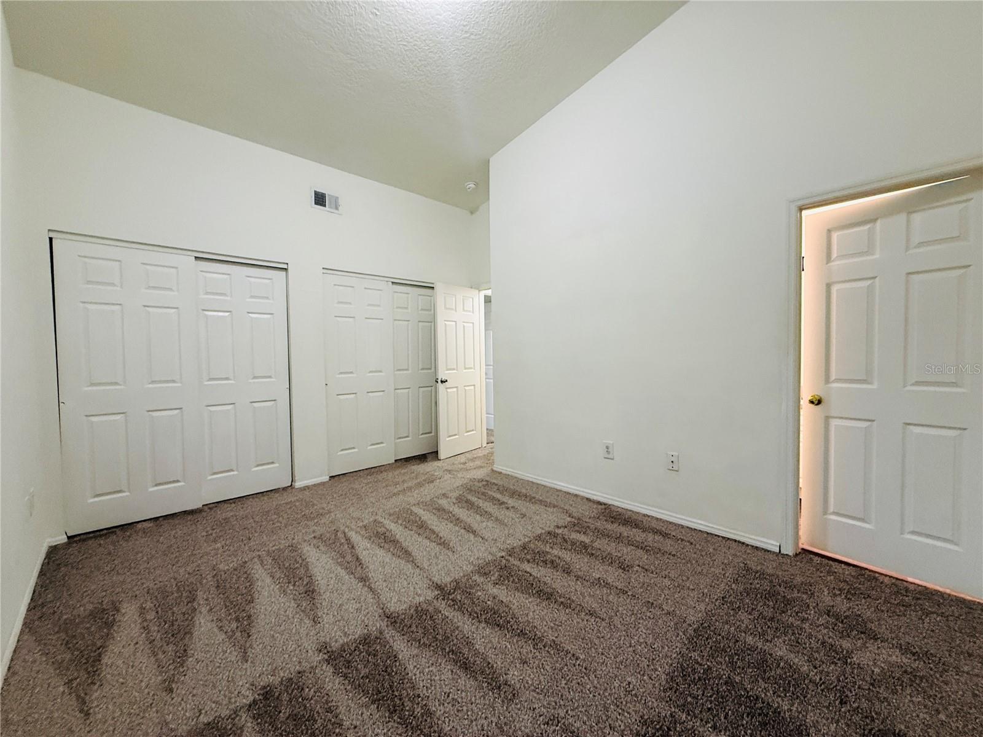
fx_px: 398
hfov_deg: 102.1
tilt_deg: -1.9
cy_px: 368
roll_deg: +0.8
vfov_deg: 85.7
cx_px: 492
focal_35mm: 14
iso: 400
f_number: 2.2
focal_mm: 2.22
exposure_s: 1/60
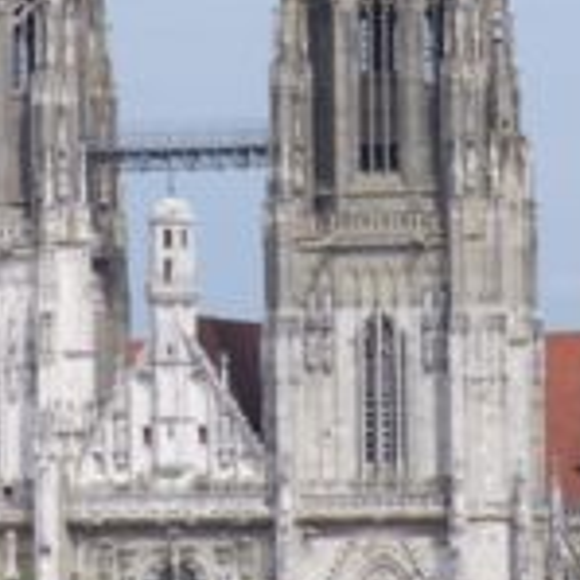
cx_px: 230
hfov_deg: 4.6
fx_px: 7147
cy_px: 43
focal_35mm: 377
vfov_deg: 4.6
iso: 80
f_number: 4.5
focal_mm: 26.4
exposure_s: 1/750
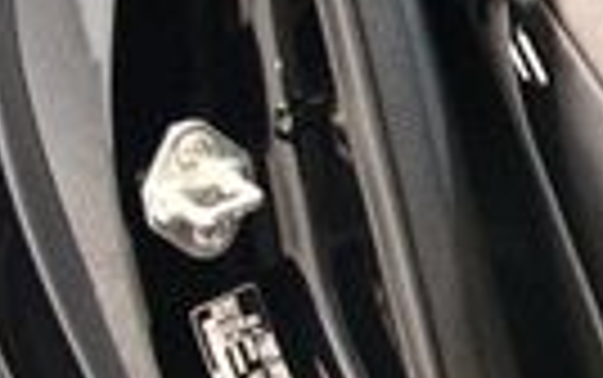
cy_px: 54
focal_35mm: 146
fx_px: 2401
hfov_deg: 12.3
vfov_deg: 9.0
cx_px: 1282
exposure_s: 1/60
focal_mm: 20
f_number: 3.5
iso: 6400
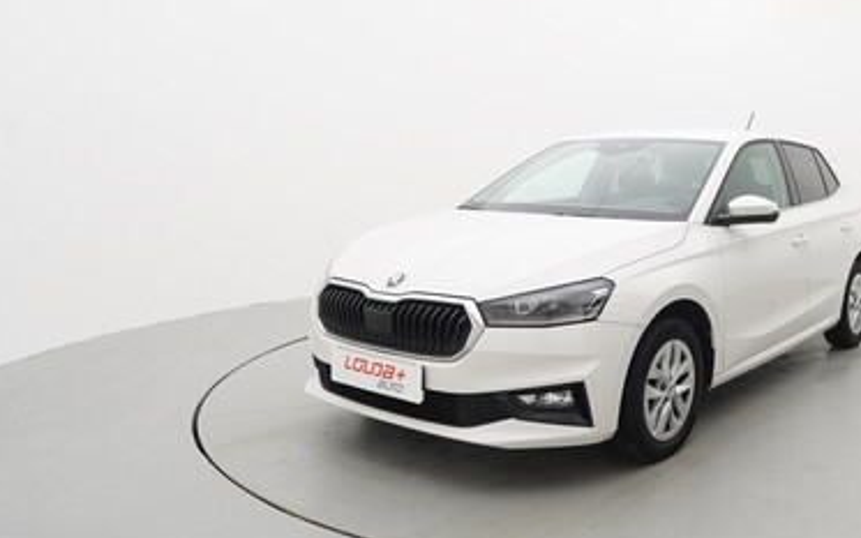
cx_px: 624
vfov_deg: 37.5
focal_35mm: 34
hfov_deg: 54.9
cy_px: 239
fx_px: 792
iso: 200
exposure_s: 1/80
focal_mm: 15
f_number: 5.6
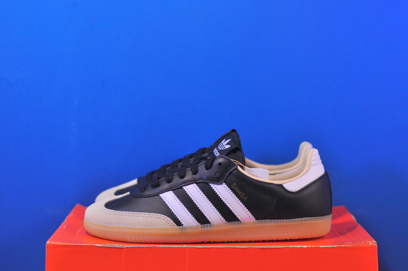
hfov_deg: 27.0
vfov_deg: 18.1
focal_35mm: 75
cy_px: 136
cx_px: 204
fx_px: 849
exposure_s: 1/320
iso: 250
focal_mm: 50
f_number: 2.8
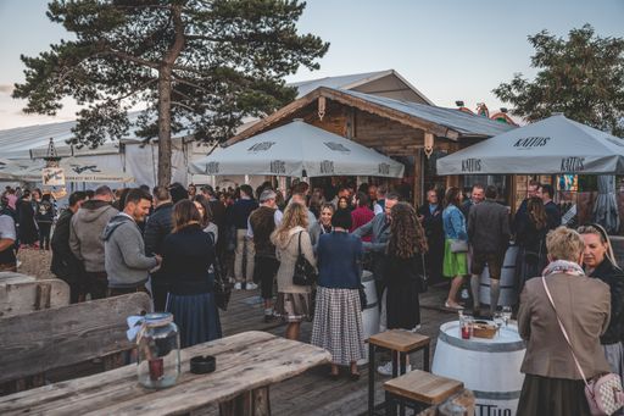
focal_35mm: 33
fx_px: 572
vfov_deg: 39.9
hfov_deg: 57.2
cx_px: 312
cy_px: 208
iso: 320
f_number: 4
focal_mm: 33
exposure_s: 1/250
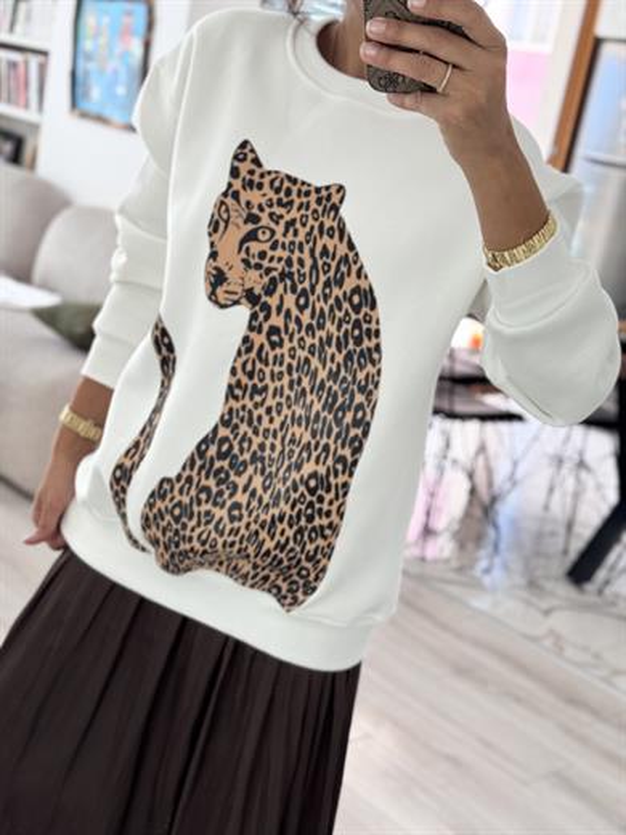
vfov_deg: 39.7
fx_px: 1157
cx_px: 313
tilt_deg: -31.8
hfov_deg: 30.3
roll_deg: -11.2
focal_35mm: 48
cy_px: 418
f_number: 1.78
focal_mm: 6.76
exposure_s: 1/167
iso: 50
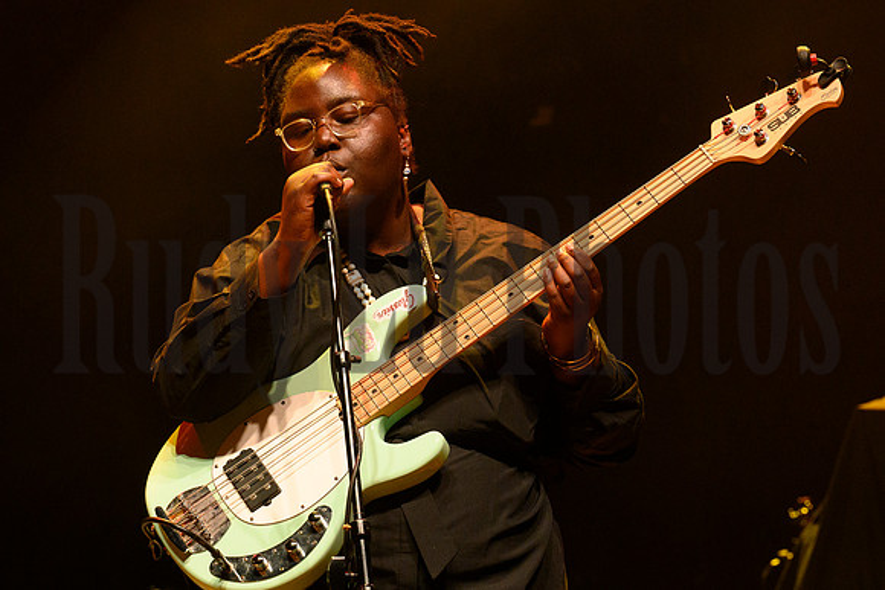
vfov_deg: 8.3
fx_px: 4057
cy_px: 295
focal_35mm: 165
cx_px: 442
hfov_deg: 12.4
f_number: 5.6
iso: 5000
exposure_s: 1/250
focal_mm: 110
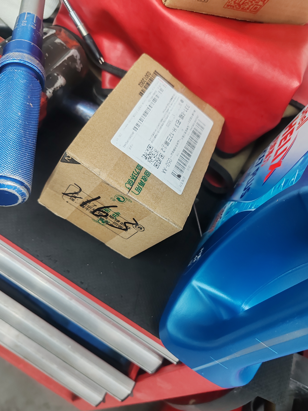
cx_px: 154
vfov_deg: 65.3
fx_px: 320
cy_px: 206
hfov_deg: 51.4
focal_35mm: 27
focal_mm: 6.12
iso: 640
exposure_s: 1/100
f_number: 1.9
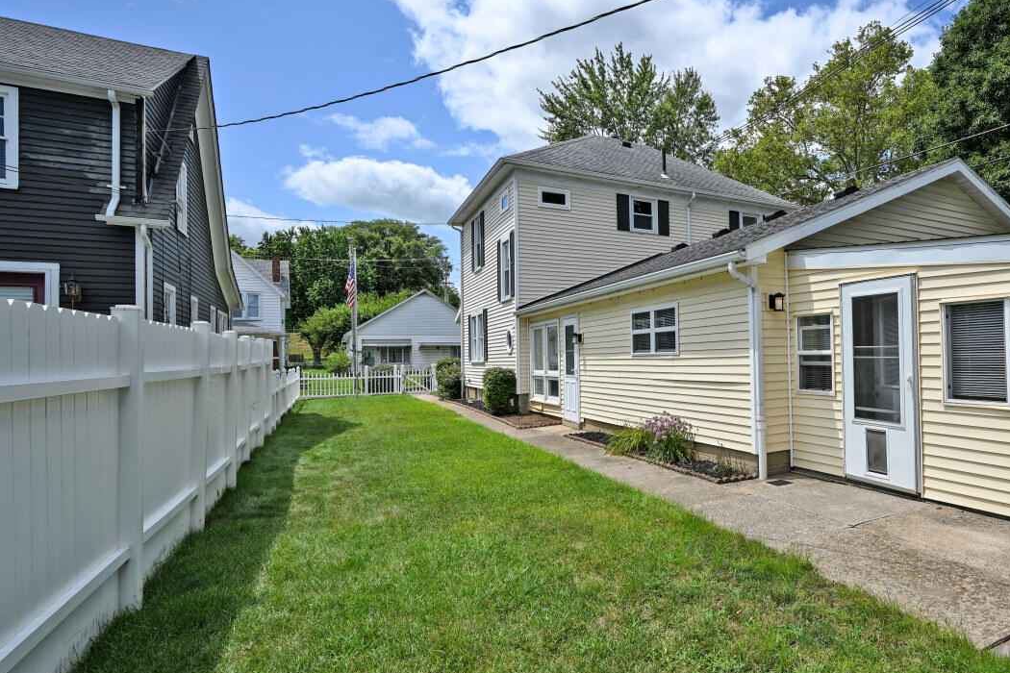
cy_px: 337
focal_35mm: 20
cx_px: 720
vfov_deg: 61.9
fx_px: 561
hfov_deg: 79.4
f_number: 8
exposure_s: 1/400
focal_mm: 14
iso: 100
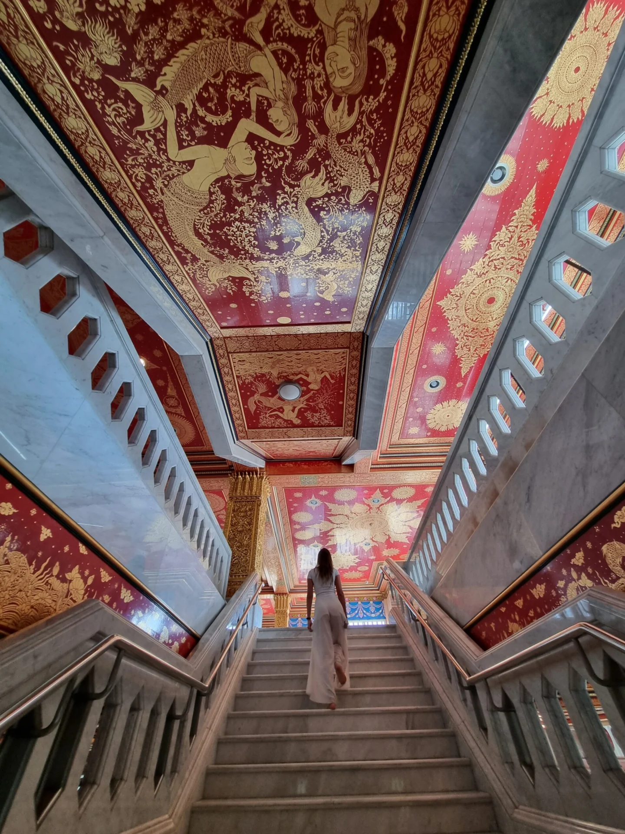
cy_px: 417
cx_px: 312
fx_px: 313
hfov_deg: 89.9
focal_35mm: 13
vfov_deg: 106.2
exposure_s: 1/50
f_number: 2.2
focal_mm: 2.2
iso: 125
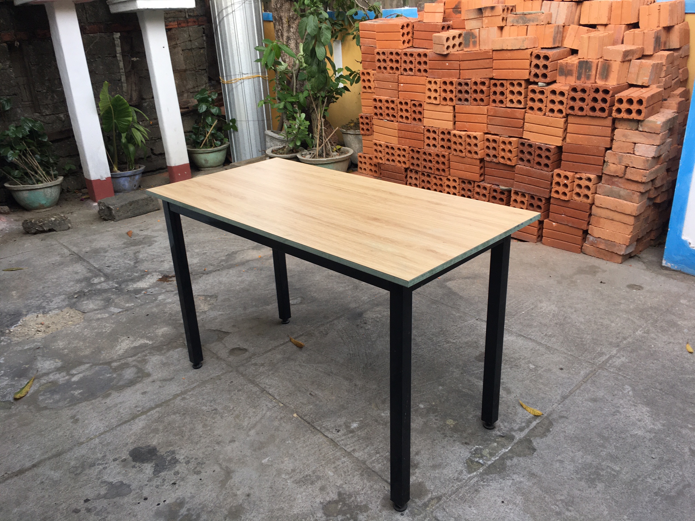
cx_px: 348
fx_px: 582
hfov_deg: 61.7
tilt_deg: -23.2
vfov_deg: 48.2
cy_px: 260
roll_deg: +2.1
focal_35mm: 29
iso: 32
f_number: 2.2
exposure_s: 1/50
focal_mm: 4.15
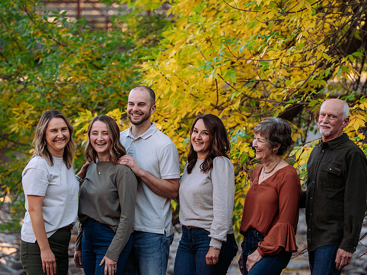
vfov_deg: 8.7
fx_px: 1801
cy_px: 138
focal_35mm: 170
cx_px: 184
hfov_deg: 11.6
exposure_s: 1/160
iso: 320
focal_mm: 157
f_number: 4
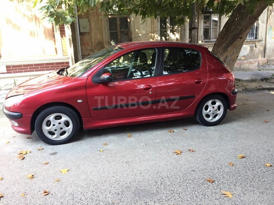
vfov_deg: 48.2
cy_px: 102
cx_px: 137
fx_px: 230
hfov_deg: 61.7
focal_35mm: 29
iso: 32
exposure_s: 1/100
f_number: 2.2
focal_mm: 4.15
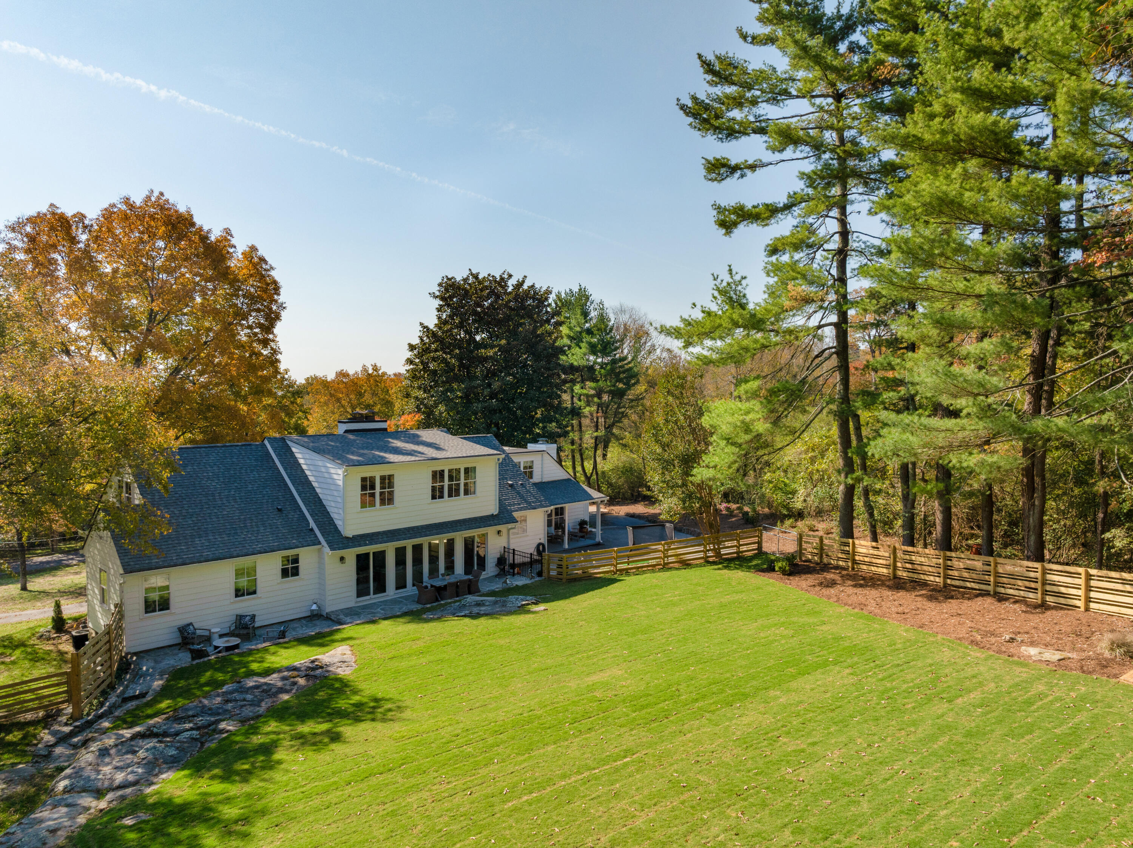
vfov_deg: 56.8
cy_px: 424
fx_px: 785
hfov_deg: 71.6
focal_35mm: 24
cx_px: 566
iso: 100
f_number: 7.1
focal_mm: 12.29
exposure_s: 1/320
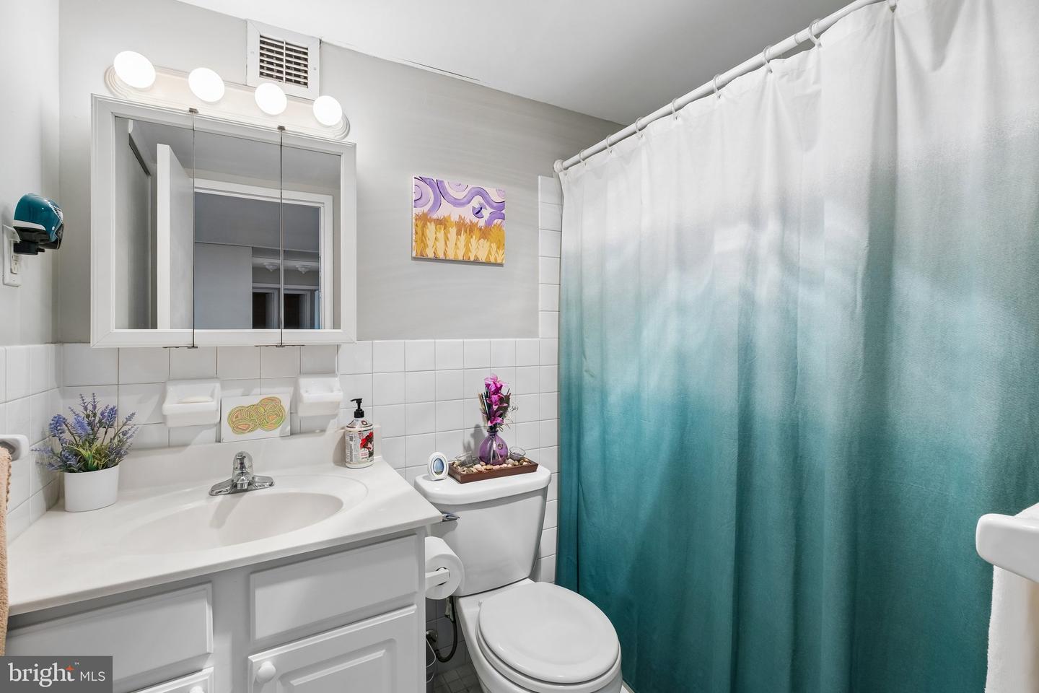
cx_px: 520
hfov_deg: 100.4
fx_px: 433
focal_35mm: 15
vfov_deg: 77.3
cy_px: 346
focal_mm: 10
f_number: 8
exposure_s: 1/9
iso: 250
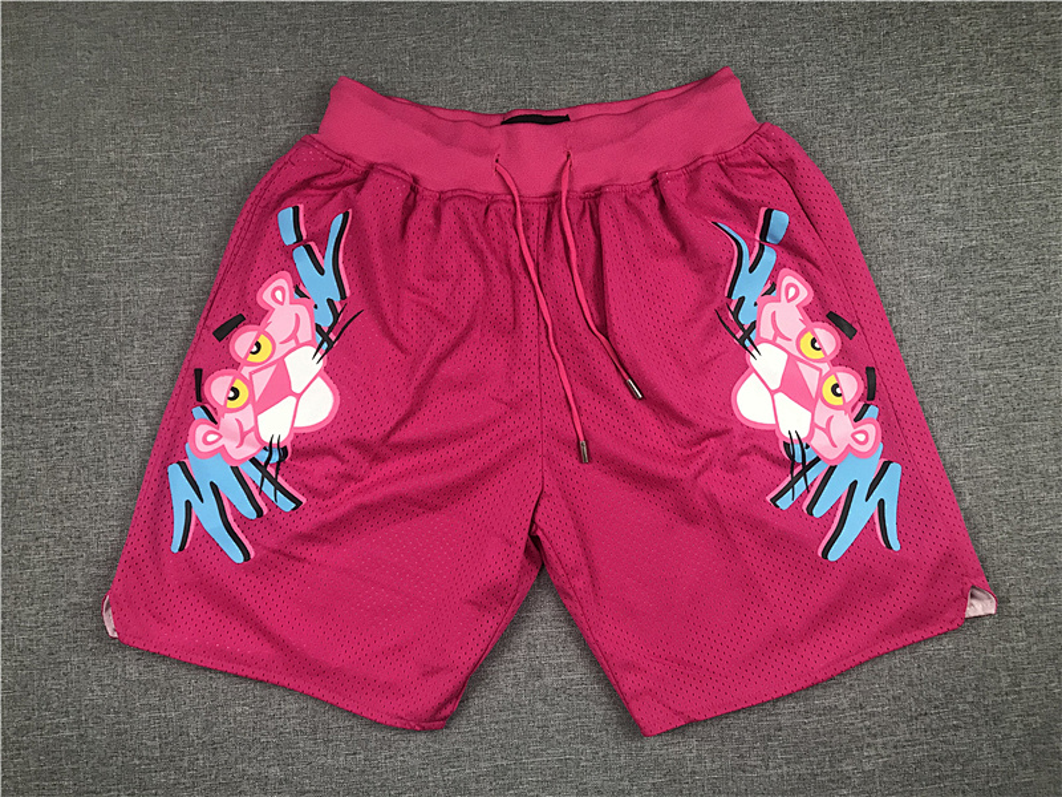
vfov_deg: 49.7
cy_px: 398
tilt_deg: -87.6
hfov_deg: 63.4
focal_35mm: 28
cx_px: 531
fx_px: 859
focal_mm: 3.99
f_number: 1.8
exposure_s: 1/33
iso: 25
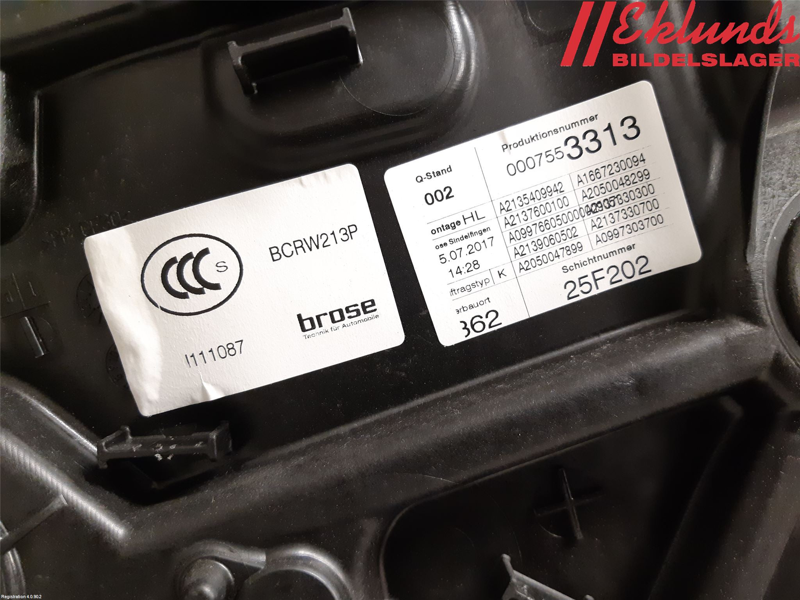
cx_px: 400
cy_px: 300
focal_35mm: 26
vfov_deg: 53.1
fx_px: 601
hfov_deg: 67.3
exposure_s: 1/25
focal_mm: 3.93
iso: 200
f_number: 1.7
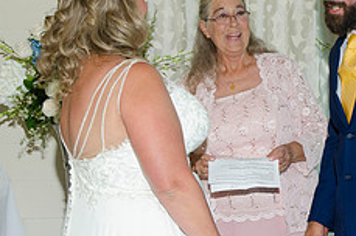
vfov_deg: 12.4
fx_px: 1086
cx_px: 286
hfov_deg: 18.4
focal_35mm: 110
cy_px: 113
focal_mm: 29
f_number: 5.6
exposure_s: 1/125
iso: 400
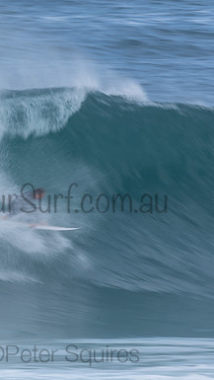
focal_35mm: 1184
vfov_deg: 1.8
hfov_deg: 1.0
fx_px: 11926
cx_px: 63
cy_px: 190
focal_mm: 500
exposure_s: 1/25
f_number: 22
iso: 100
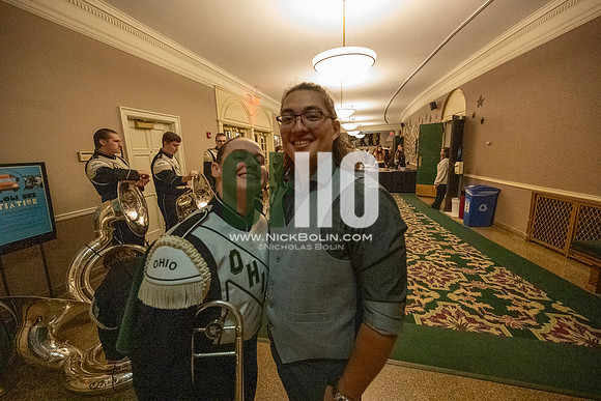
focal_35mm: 14
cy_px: 200
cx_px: 300
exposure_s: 1/250
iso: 16000
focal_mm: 14
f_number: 4.5
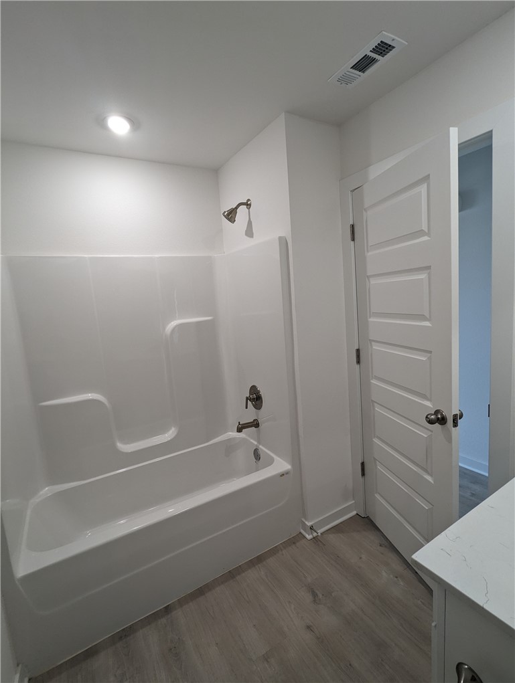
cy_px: 342
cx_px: 258
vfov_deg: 94.4
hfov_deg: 78.3
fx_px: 317
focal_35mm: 16
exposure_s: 1/24
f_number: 2.2
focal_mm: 2.35
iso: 56
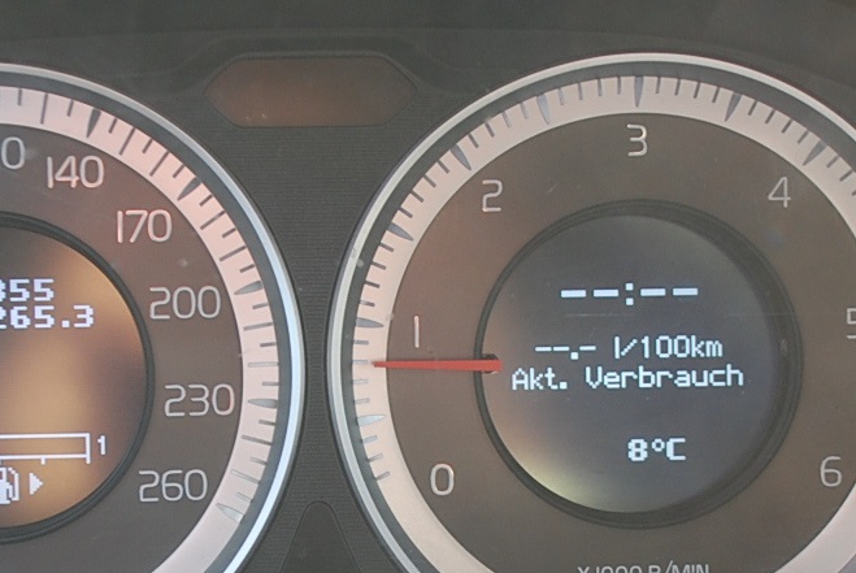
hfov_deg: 21.0
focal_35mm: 97
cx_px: 403
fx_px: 2309
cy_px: 418
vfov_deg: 14.1
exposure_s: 1/40
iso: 200
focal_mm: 22
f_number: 4
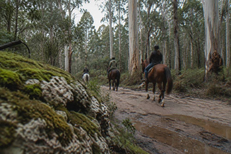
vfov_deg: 37.8
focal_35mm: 35
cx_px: 116
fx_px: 224
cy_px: 77
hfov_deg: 54.5
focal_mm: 35
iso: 800
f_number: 7.1
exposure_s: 1/400
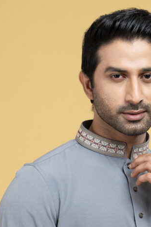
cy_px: 274
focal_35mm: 490
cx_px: 125
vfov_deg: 4.2
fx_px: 3083
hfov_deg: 2.8
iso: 160
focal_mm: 200
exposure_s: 1/125
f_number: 8
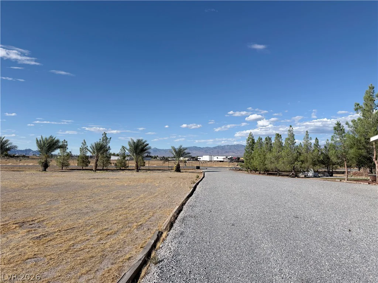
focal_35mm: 24
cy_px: 142
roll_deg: -0.7
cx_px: 189
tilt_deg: +4.4
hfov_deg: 71.6
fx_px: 262
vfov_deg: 56.8
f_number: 1.78
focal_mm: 6.76
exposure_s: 1/9091
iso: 80
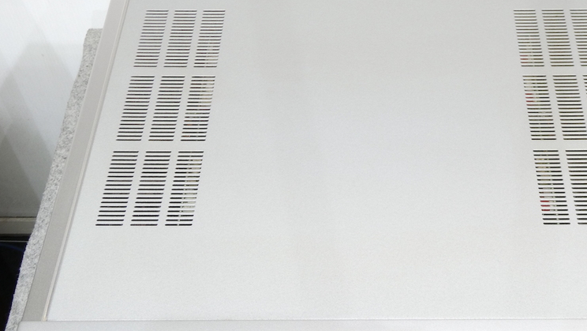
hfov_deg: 39.6
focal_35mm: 52
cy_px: 202
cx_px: 367
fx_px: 810
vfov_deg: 23.0
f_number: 3.7
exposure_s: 1/10
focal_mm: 6.7
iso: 200
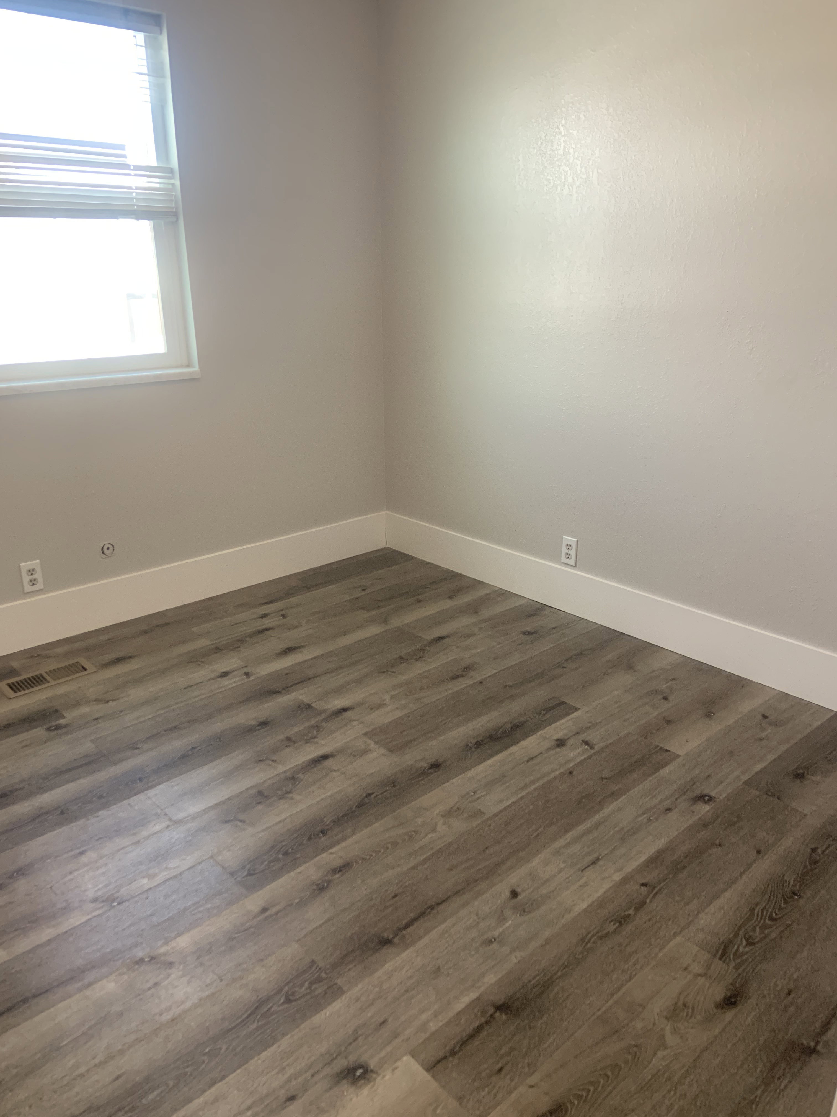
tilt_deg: -18.9
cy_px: 558
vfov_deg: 67.3
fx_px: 838
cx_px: 418
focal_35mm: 26
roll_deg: -0.3
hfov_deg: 53.1
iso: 80
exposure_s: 1/60
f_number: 1.8
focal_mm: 4.25
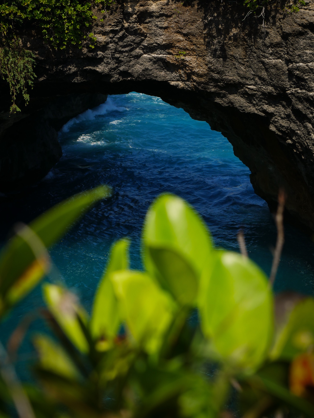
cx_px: 157
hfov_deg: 16.4
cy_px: 209
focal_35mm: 90
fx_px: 1088
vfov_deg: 21.8
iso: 200
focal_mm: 45
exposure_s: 1/640
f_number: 8
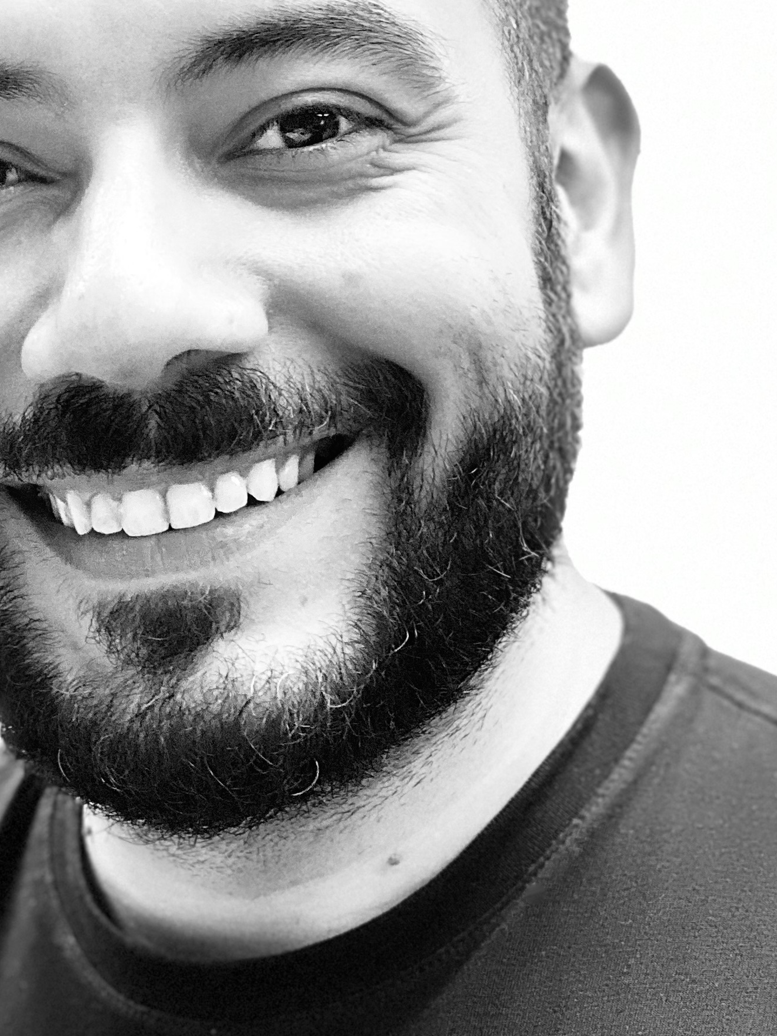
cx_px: 188
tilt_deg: +1.9
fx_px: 3562
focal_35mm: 119
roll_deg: +2.7
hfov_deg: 12.4
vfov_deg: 16.5
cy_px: 627
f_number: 2
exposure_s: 1/39
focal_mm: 6
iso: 320
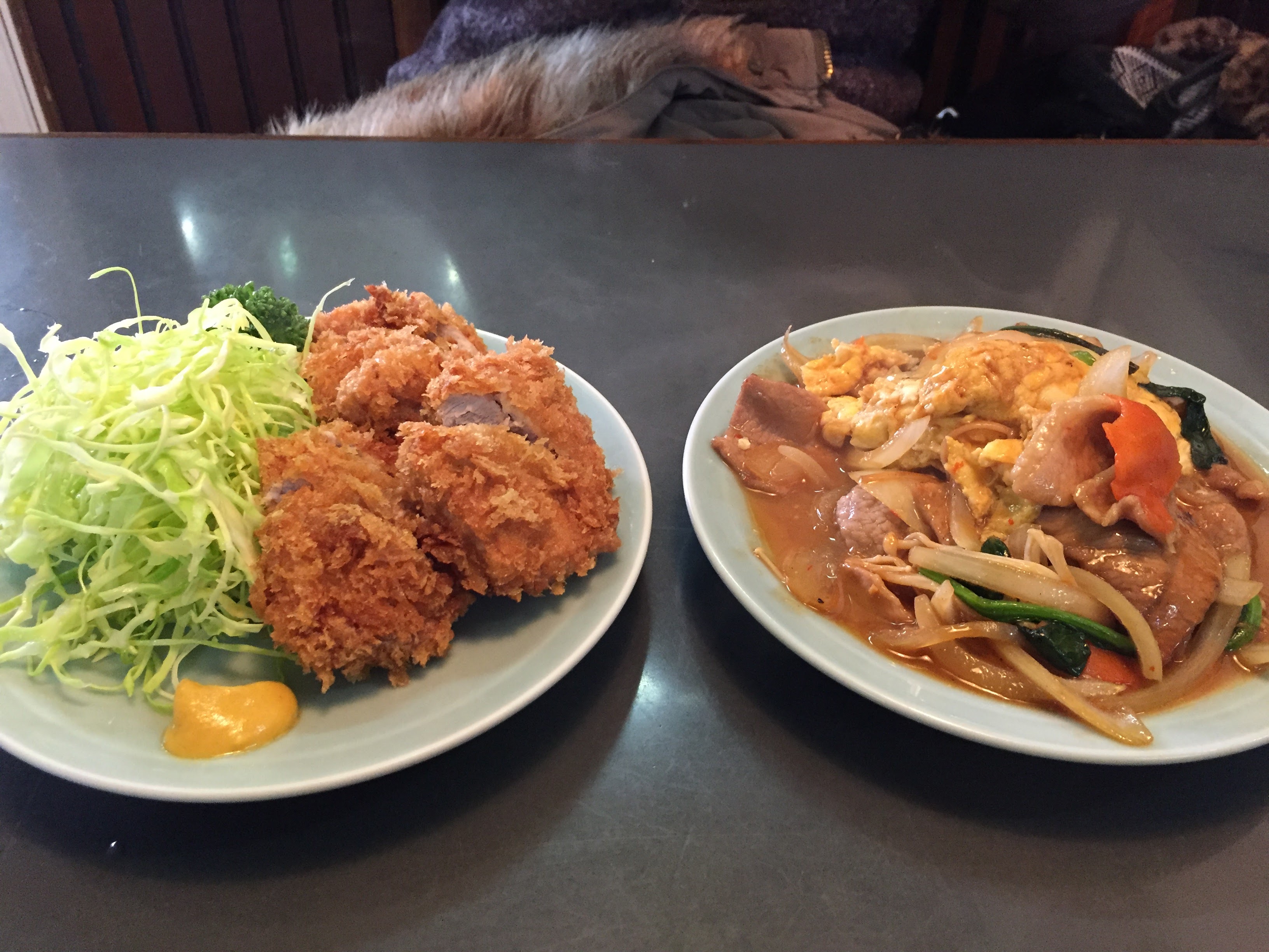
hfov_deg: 61.7
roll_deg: -1.3
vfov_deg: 48.2
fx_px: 1063
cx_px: 634
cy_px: 476
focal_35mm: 29
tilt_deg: -41.3
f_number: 2.2
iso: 250
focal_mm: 4.15
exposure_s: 1/30
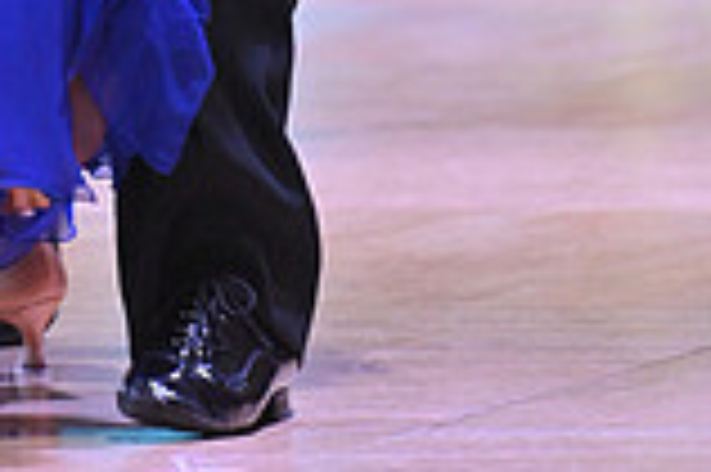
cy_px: -809
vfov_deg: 2.0
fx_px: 13751
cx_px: -70
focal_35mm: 697
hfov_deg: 3.0
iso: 4000
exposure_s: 1/400
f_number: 4.5
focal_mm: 190
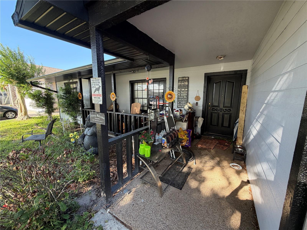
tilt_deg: -9.3
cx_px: 154
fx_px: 124
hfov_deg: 102.1
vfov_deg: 85.7
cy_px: 115
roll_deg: -0.3
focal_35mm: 14
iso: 80
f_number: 2.2
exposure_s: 1/121
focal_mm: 2.22
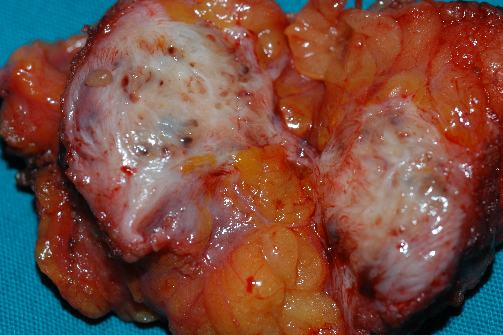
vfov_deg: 15.2
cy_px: 168
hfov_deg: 22.6
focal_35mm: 90
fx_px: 1256
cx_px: 252
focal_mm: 60
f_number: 10
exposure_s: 1/160
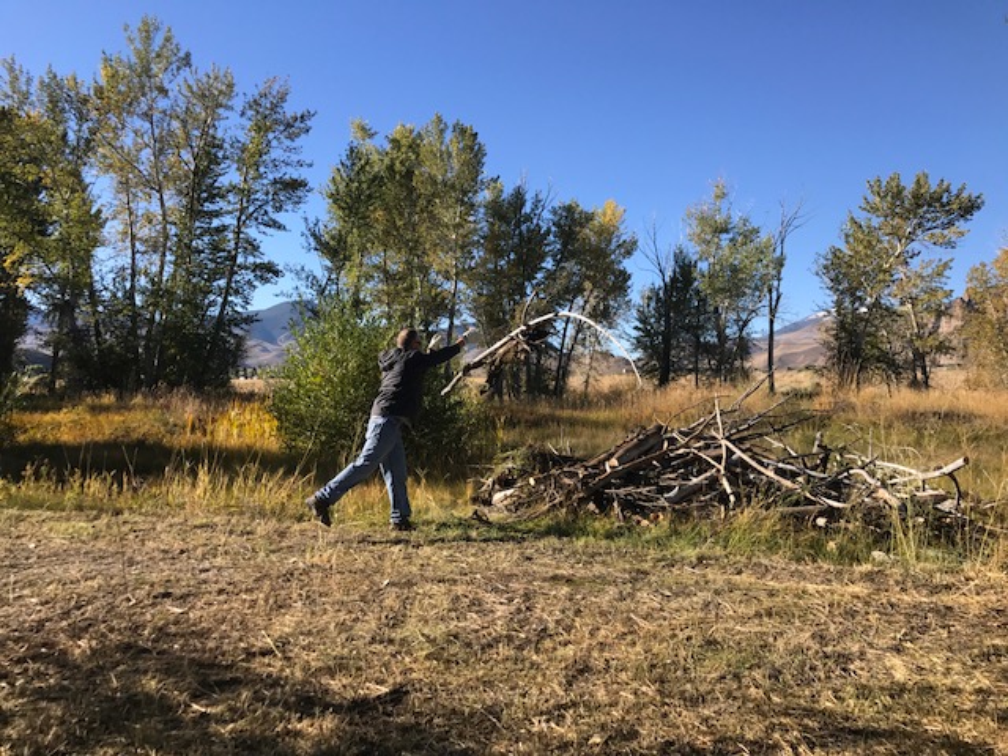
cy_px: 378
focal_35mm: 28
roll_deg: +0.1
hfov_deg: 63.4
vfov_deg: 49.7
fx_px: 815
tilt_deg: +1.5
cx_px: 504
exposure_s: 1/1277
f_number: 1.8
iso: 20
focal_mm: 3.99
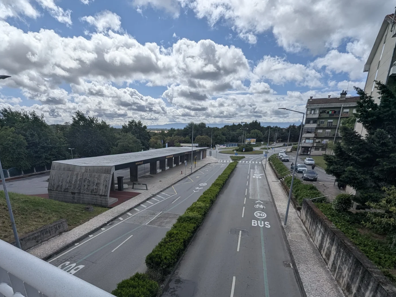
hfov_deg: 87.0
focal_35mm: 18
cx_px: 165
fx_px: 206
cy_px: 204
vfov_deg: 69.0
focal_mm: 1.95
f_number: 2.2
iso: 41
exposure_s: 1/3509
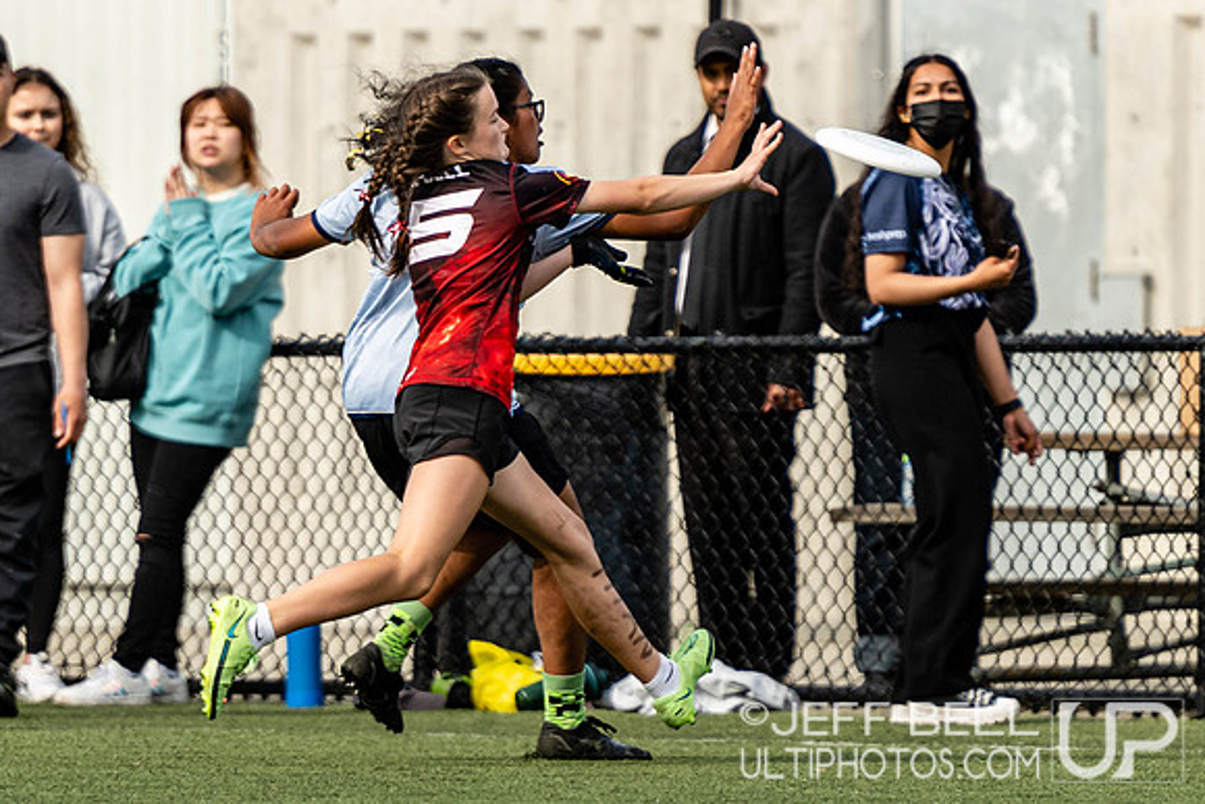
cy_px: 593
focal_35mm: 637
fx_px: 21312
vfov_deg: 2.2
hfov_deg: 3.2
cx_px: 602
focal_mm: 200
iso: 200
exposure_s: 1/2000
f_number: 2.8
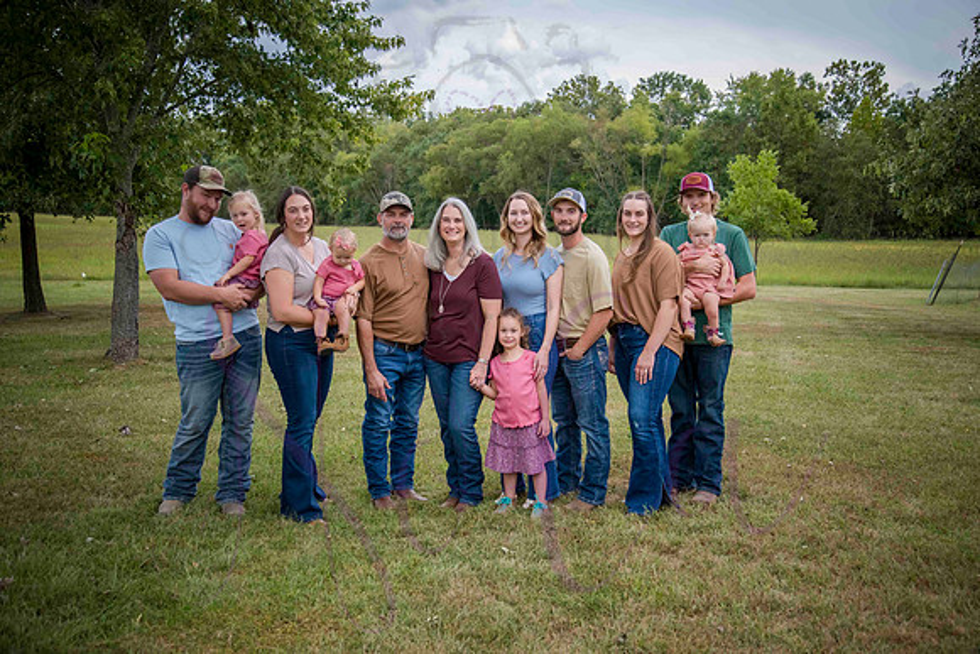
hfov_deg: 50.7
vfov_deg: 35.1
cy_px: 327
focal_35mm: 38
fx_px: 1035
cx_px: 490
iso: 400
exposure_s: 1/500
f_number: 5
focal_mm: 38
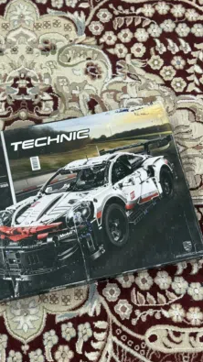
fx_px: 507
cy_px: 181
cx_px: 78
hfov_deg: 22.6
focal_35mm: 53
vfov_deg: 39.2
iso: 250
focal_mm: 6.76
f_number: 1.78
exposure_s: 1/60
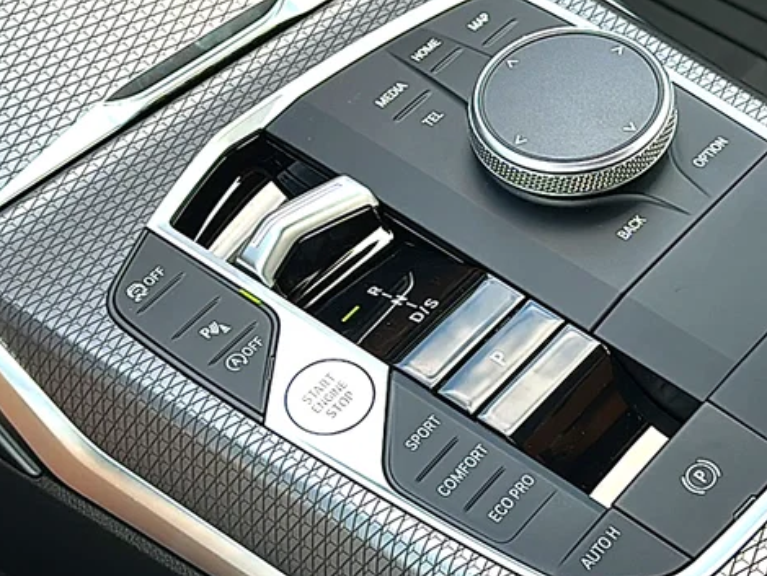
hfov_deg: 30.1
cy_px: 270
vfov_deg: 22.9
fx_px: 1419
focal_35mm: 64
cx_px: 496
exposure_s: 1/187
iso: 64
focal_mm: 6.86
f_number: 1.78
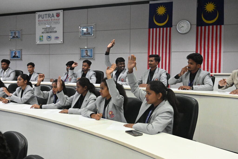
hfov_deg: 53.1
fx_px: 238
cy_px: 80
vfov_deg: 36.9
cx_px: 119
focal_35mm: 36
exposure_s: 1/250
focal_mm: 24
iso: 7200
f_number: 4
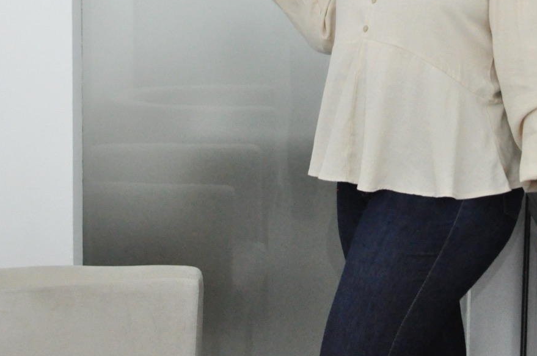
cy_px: 14
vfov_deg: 15.6
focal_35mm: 86
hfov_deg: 23.4
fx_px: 1281
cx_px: 409
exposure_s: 1/80
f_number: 7.1
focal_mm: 28
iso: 3200
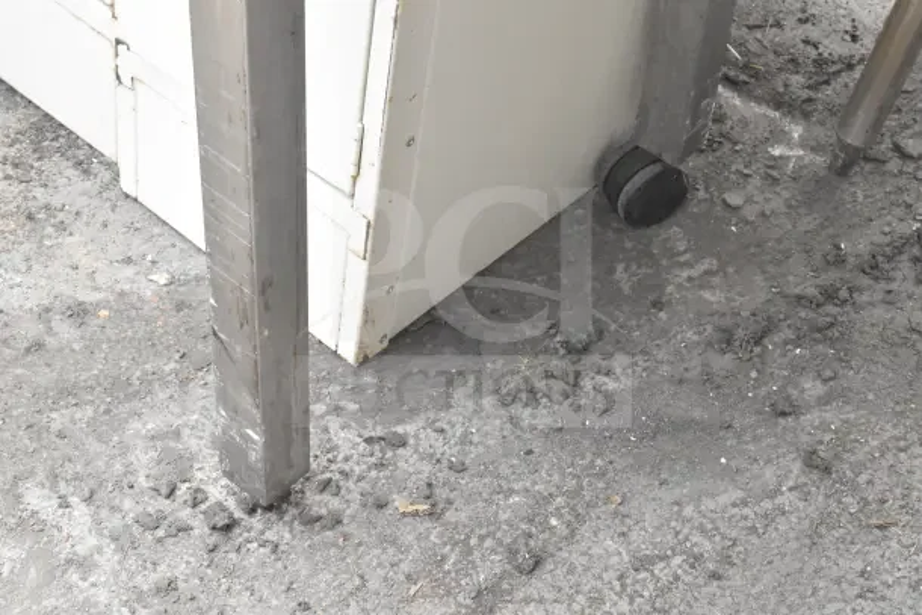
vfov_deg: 18.9
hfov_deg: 28.1
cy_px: 308
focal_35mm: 72
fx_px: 1844
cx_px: 461
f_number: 13
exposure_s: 1/640
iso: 6400
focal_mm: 48
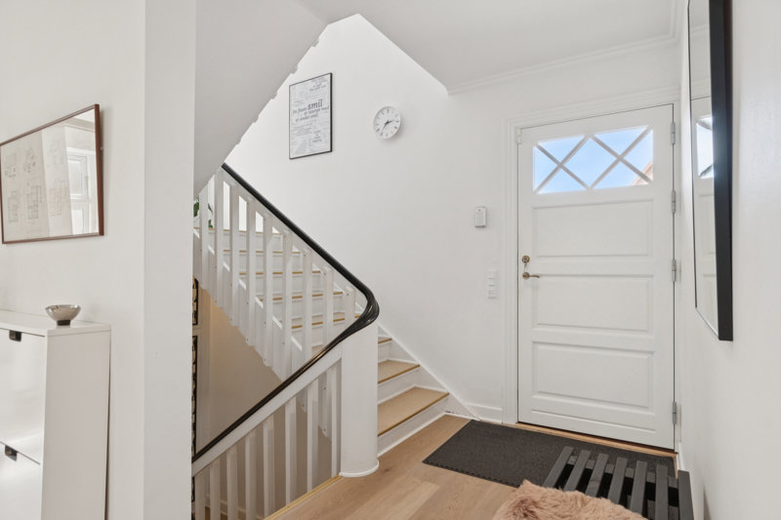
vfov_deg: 63.2
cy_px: 260
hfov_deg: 85.4
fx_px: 423
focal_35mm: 20
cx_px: 390
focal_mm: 13
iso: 200
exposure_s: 1/40
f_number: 8
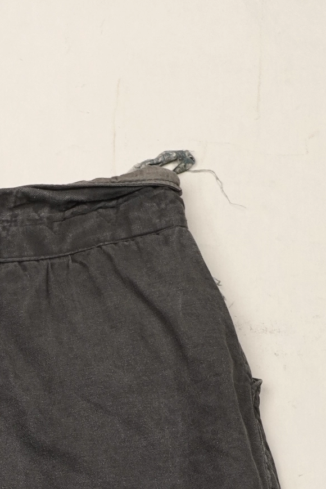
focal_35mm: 159
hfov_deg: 8.5
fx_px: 2158
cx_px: -82
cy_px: 804
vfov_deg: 12.1
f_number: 5.6
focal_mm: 32
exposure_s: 1/80
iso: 400
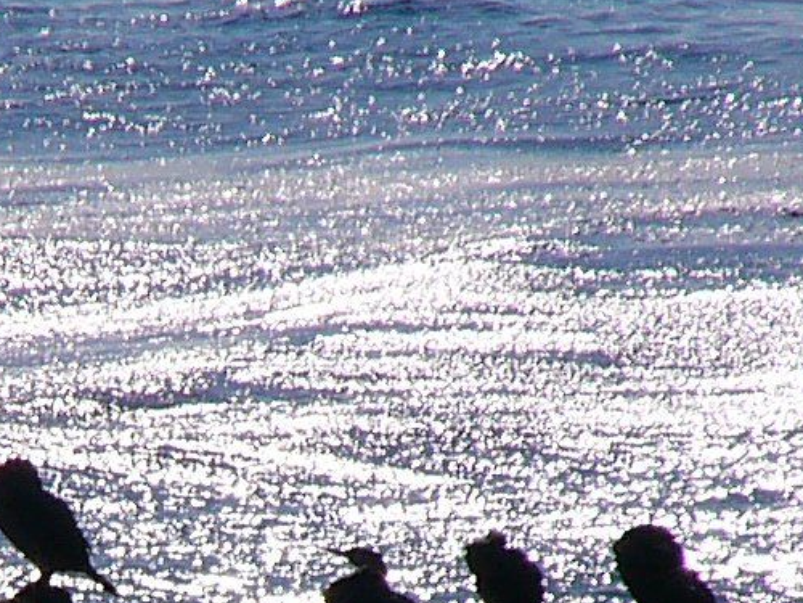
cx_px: 29
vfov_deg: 1.1
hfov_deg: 1.5
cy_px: 688
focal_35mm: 1344
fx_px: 31177
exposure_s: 1/800
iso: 50
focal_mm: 55.2
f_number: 8
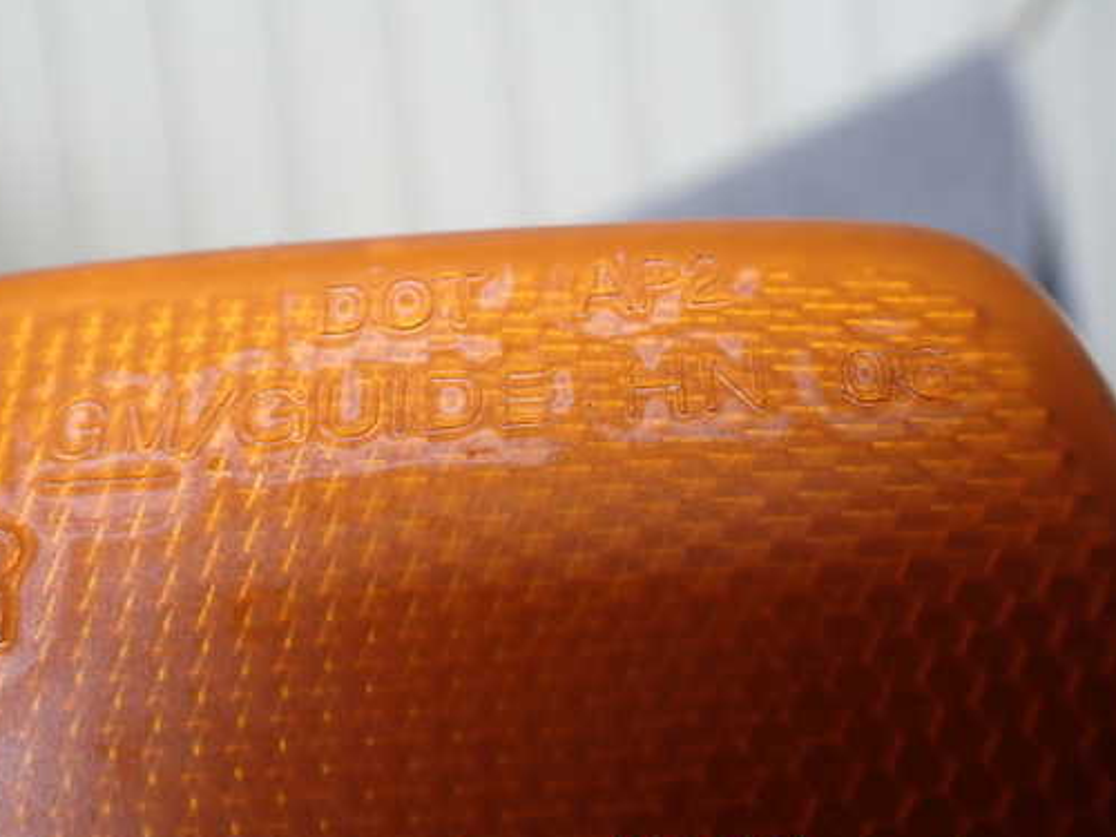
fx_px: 1161
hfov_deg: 51.1
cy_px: 391
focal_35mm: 36
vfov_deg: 39.6
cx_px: 458
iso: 100
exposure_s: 1/160
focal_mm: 5.4
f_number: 2.3
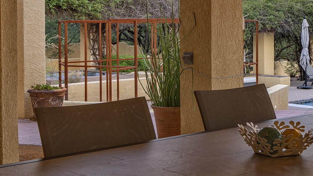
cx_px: 264
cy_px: 36
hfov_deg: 32.1
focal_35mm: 63
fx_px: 523
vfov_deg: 18.9
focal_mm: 22
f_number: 7.1
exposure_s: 1/10
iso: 200
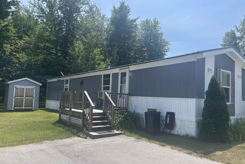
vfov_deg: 46.4
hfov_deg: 65.5
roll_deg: -2.1
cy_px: 83
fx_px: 191
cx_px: 122
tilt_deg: +4.4
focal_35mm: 28
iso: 50
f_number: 1.5
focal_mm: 5.7
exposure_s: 1/3077
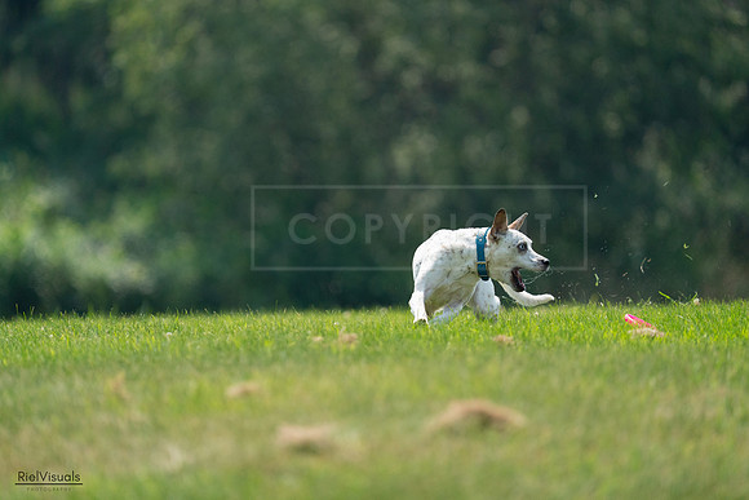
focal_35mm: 500
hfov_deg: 4.1
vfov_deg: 2.8
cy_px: 250
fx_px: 10405
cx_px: 374
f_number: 6.3
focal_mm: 500
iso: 2000
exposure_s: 1/4000
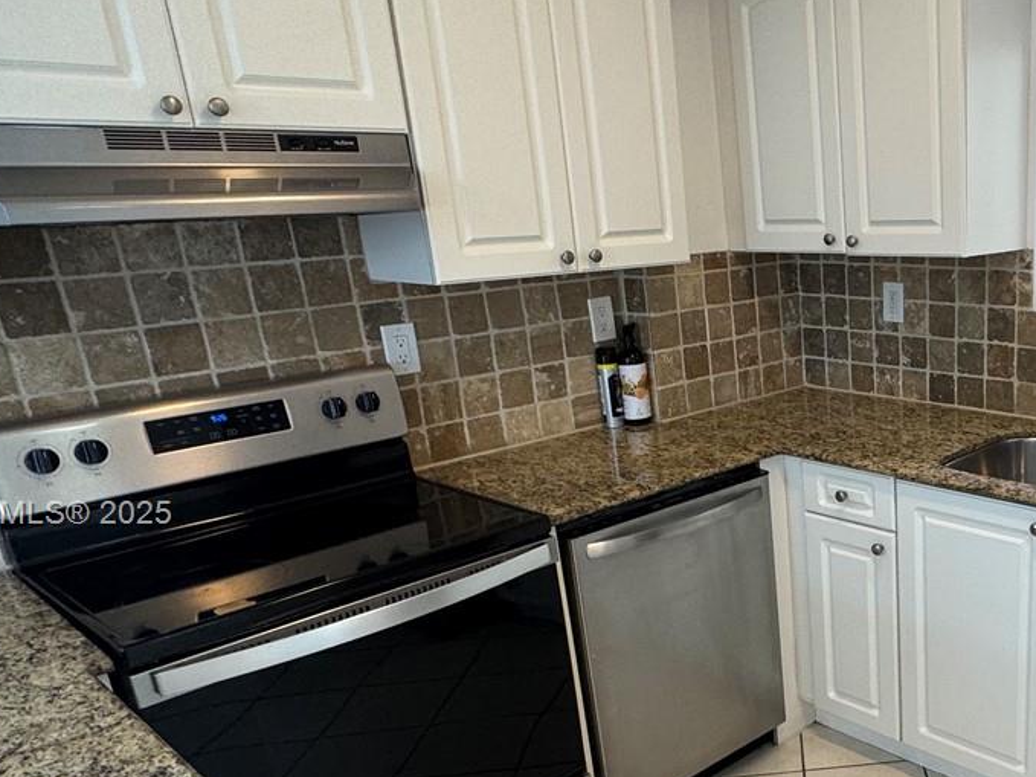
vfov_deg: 42.4
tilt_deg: -21.8
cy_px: 516
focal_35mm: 33
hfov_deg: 50.1
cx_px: 905
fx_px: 987
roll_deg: +2.1
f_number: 2.2
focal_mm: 2.22
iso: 125
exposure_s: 1/120
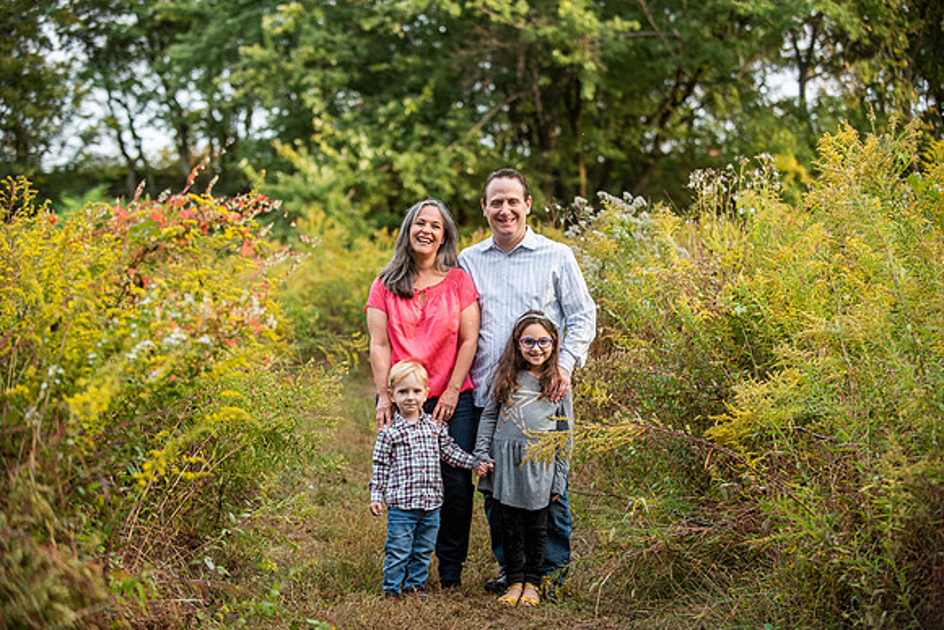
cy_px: 315
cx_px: 472
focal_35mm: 80
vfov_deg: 17.1
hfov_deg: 25.4
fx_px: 2098
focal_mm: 80
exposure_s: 1/800
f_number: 3.2
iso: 500
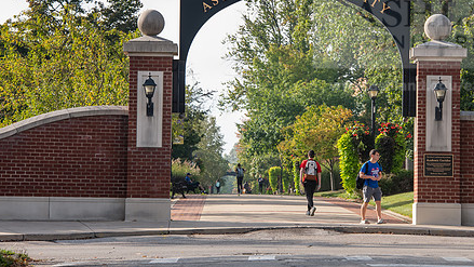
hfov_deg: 11.1
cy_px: 96
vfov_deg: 6.3
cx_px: 275
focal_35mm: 194
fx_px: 2438
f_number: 9
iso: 320
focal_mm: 135
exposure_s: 1/320
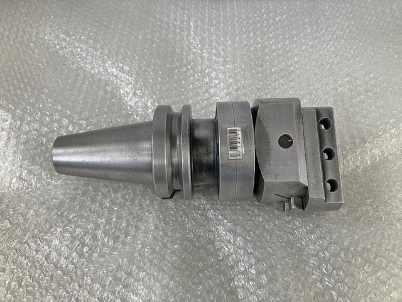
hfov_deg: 63.4
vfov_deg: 49.7
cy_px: 151
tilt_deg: -58.6
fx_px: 325
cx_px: 201
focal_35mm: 28
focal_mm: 3.99
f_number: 1.8
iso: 80
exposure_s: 1/60
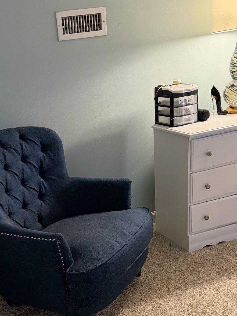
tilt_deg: -26.4
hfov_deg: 30.6
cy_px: 241
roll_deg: +6.4
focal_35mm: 47
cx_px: 80
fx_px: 429
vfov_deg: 39.3
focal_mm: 6.76
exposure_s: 1/40
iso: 640
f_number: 1.78
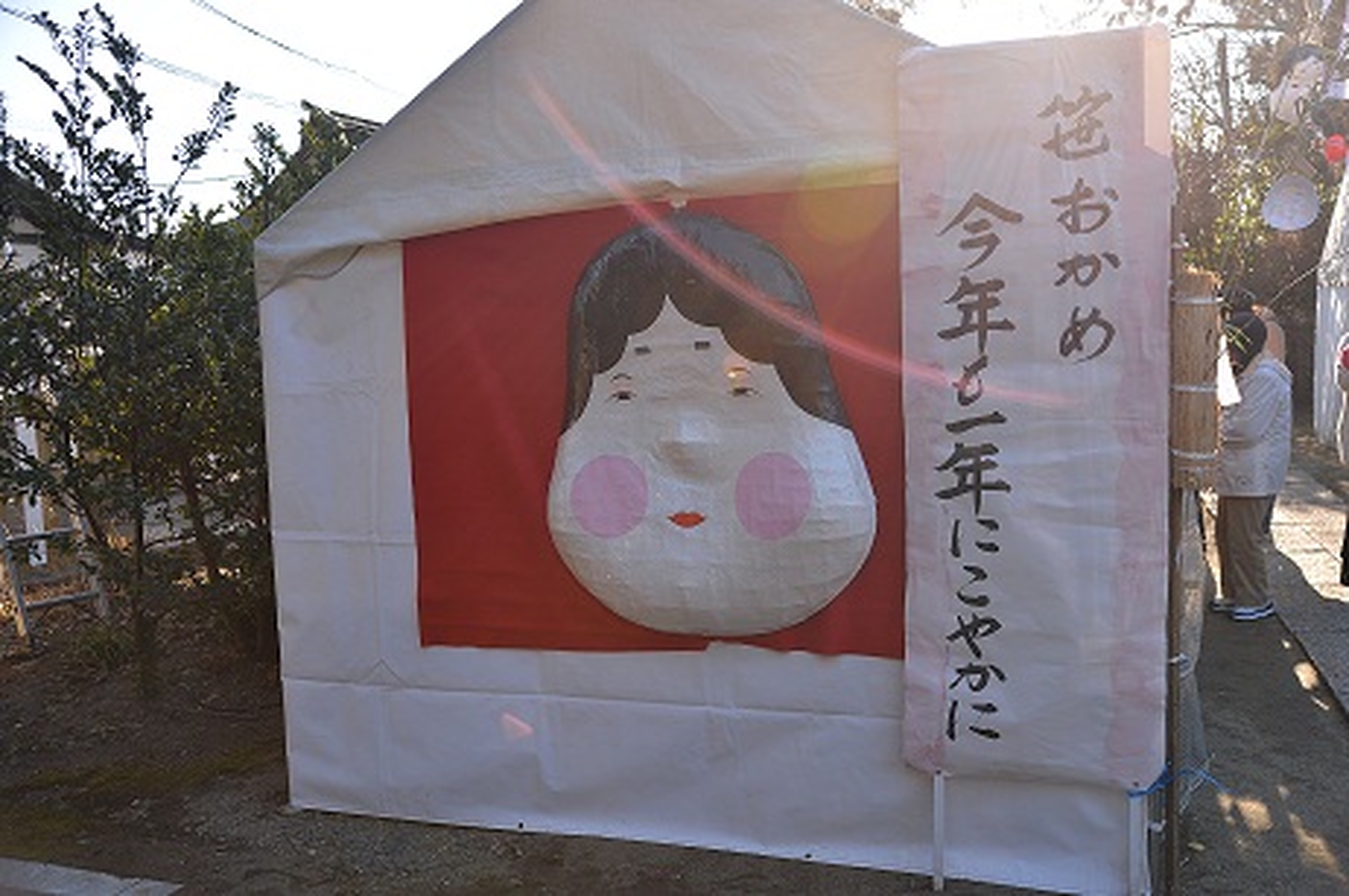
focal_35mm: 31
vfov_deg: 42.2
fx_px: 1160
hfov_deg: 60.3
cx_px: 674
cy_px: 448
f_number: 5.6
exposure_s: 1/320
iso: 200
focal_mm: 31
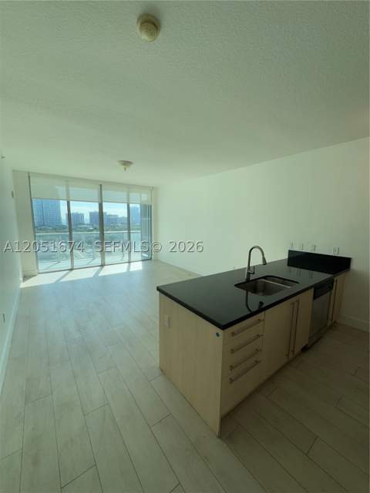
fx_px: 200
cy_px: 246
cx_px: 185
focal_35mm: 14
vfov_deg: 102.1
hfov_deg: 85.7
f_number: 2.2
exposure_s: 1/525
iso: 40
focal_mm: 2.22
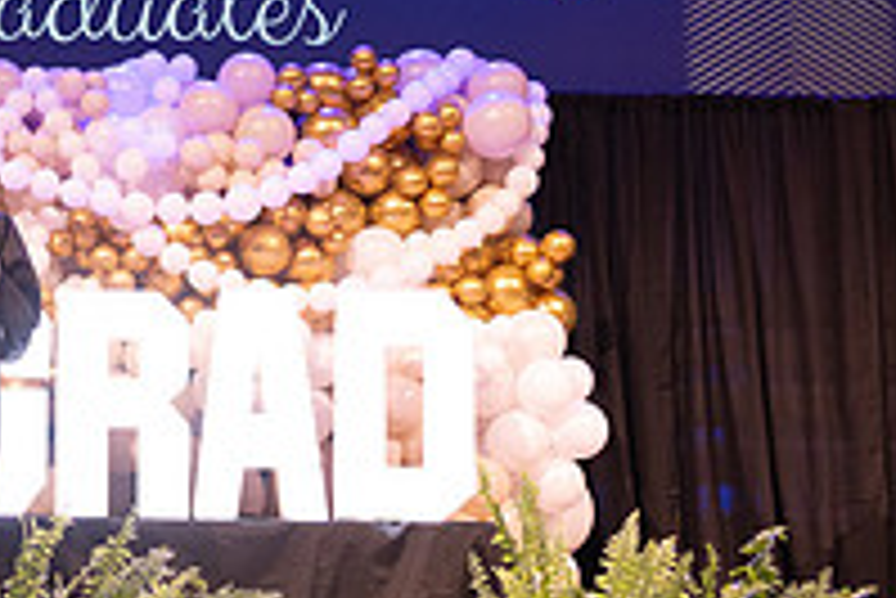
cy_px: 299
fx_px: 1743
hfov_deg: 26.5
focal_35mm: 70
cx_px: -95
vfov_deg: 19.5
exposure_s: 1/200
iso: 2000
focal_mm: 24
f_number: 4
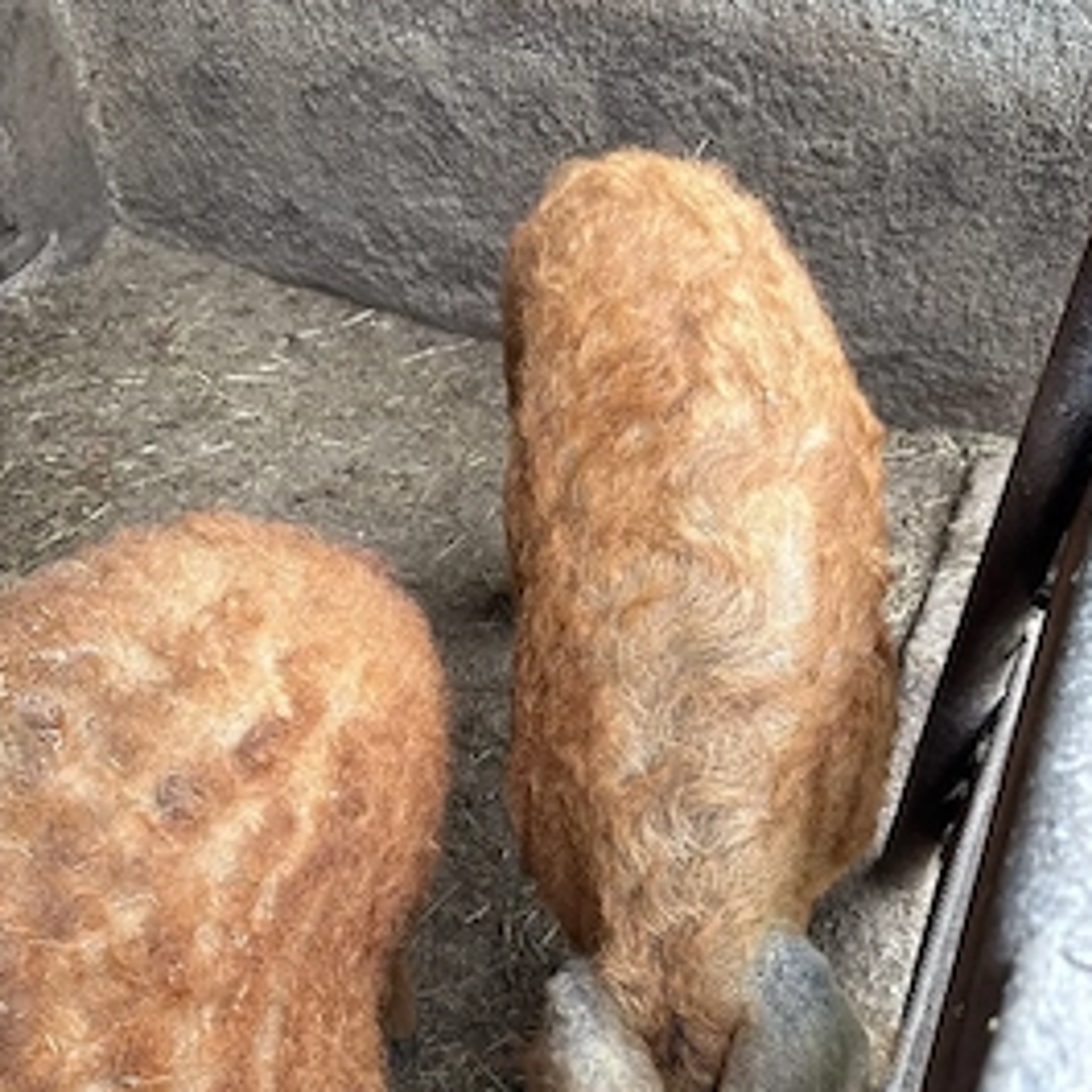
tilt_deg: -46.7
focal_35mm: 32
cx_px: 511
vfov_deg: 50.5
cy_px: 688
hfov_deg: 51.1
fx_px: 1142
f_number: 1.78
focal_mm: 6.76
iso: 125
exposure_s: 1/121
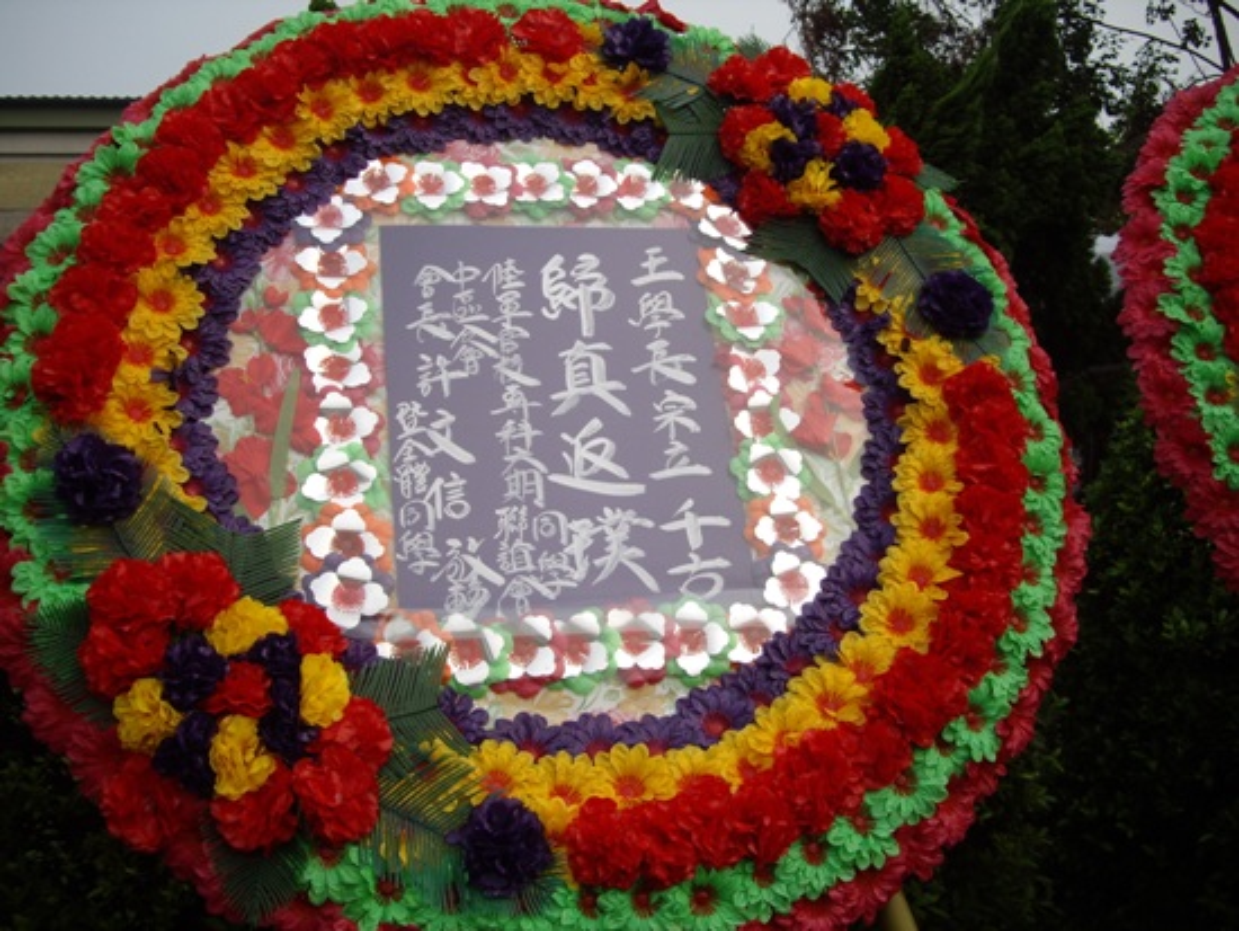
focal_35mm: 38
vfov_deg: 37.7
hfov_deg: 49.0
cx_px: 620
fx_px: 1361
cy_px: 466
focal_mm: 7.9
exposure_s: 1/1000
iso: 64
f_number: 2.8
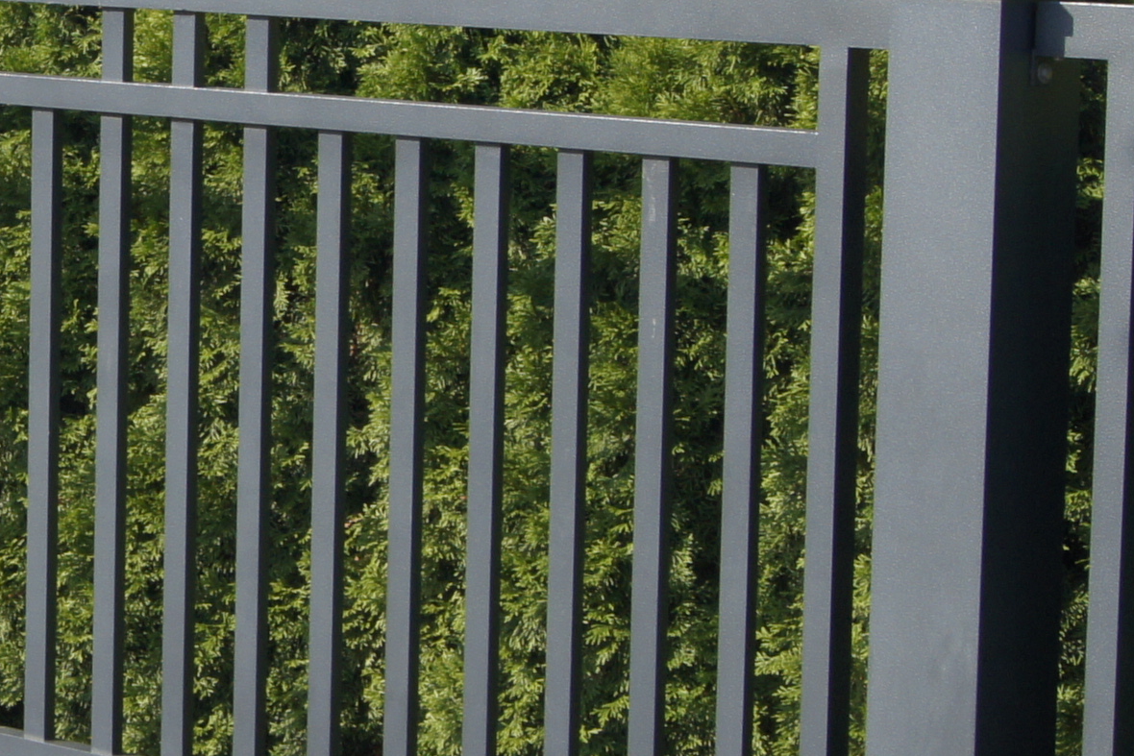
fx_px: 4788
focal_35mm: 152
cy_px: -71
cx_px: -577
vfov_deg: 9.0
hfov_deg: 12.8
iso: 200
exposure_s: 1/160
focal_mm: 28
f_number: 11
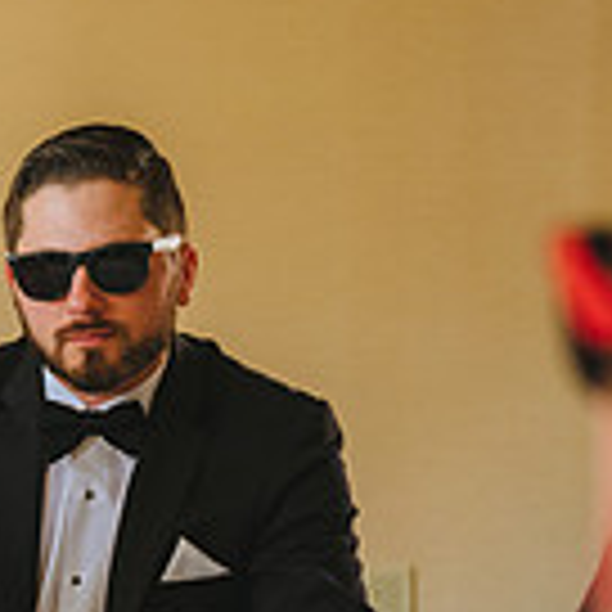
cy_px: 552
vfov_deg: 12.2
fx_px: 2840
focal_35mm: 142
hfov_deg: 12.1
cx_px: -79
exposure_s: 1/200
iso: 2000
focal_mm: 38
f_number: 2.8
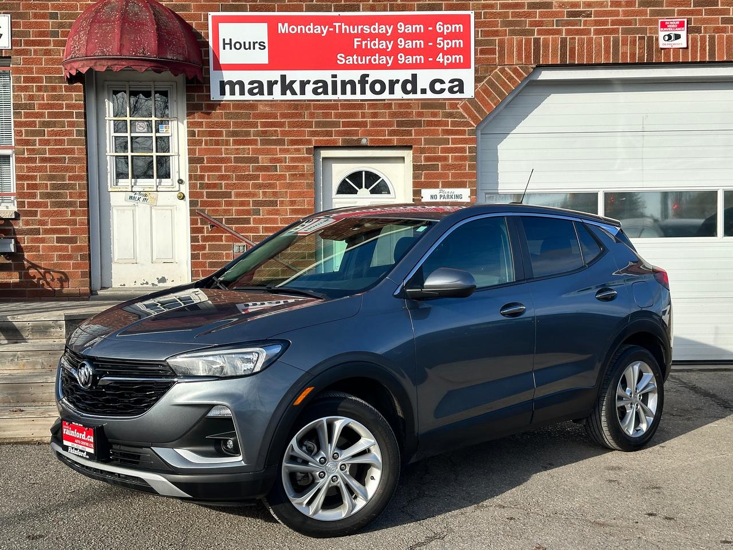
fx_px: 1016
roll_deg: +1.0
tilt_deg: -1.8
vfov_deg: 30.3
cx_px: 366
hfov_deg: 39.7
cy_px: 275
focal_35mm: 48
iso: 64
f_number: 1.78
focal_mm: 6.86
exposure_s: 1/2667
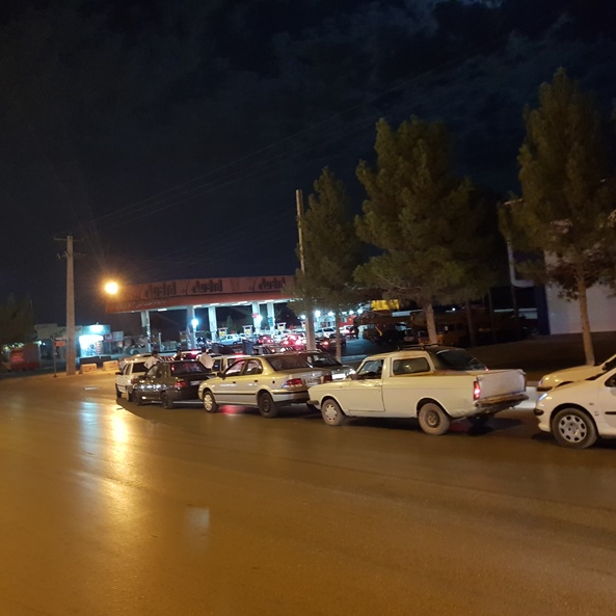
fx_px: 624
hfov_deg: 52.3
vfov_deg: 52.5
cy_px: 310
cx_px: 263
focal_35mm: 31
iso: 500
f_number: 1.7
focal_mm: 4.2
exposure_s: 1/10
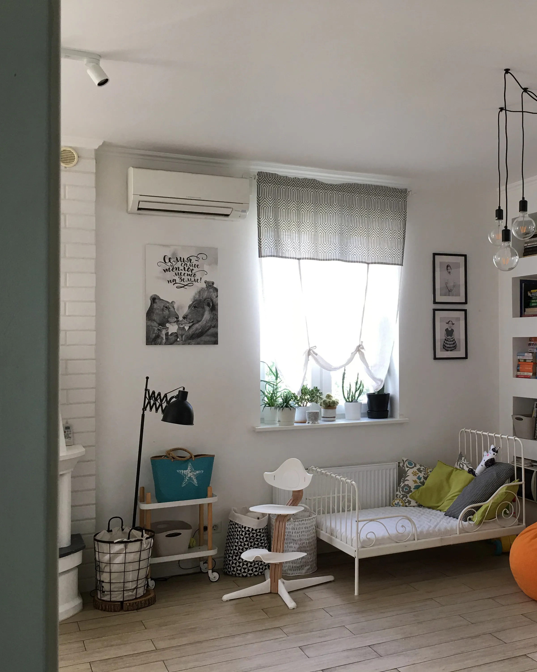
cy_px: 335
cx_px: 401
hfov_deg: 38.2
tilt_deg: +0.5
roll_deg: -0.1
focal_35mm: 38
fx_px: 755
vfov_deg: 47.9
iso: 25
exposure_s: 1/33
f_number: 2.2
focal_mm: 4.15
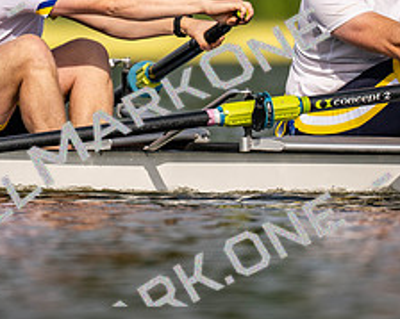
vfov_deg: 1.1
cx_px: 277
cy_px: 1
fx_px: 17265
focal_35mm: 1459
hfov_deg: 1.3
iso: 180
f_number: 4
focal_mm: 600
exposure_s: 1/2500
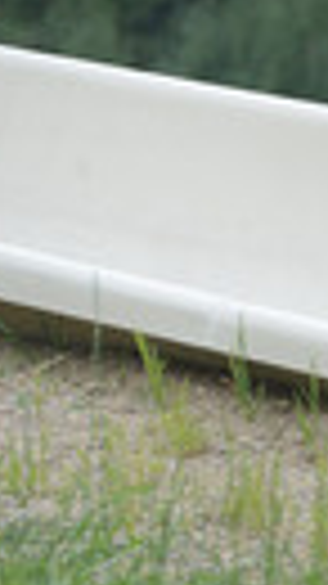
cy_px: 475
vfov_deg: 3.4
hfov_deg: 1.9
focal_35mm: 628
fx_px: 9723
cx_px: 867
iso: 560
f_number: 6.3
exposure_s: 1/640
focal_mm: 195
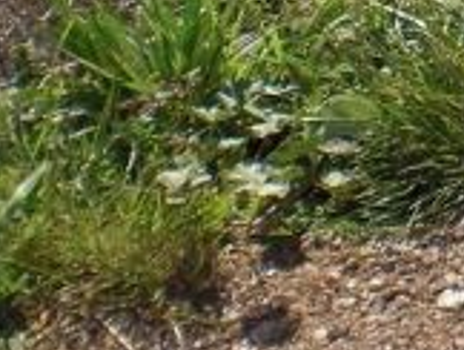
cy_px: -186
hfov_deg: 7.9
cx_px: 905
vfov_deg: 6.1
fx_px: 3222
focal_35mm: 240
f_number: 5.6
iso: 64
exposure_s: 1/320
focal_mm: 6.3
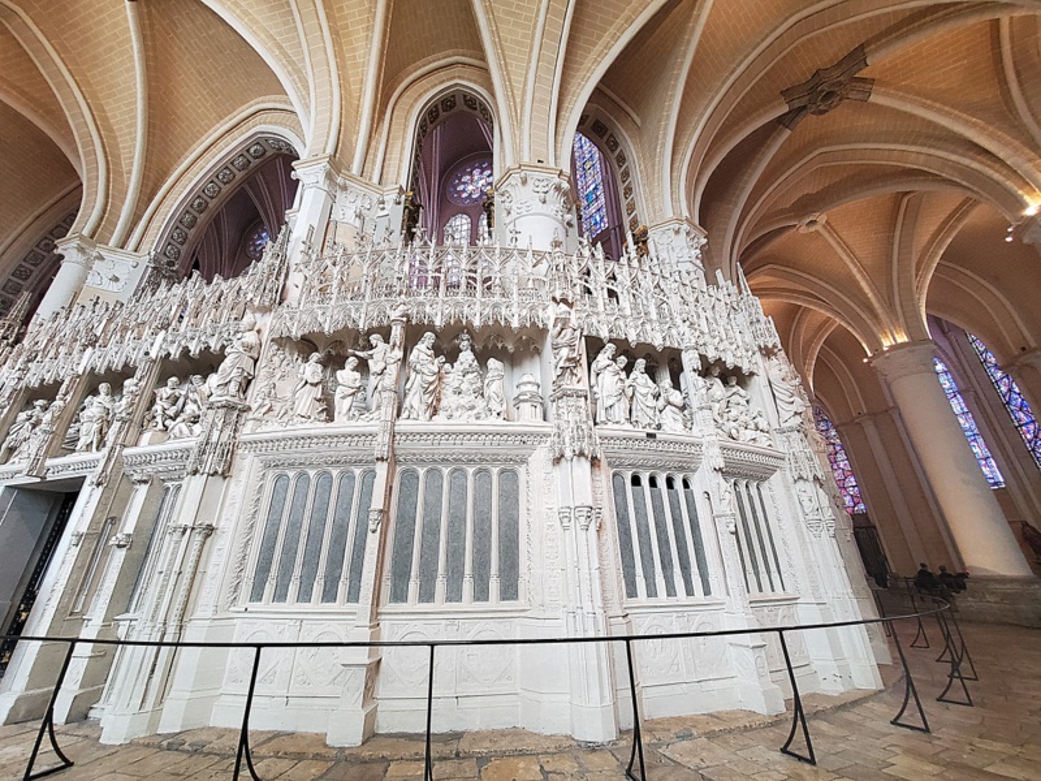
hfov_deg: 106.2
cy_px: 390
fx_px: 391
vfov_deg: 89.9
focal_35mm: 13
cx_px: 520
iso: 500
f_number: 2.2
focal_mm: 1.8
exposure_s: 1/39
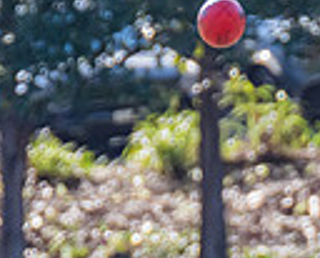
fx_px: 19203
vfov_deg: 0.8
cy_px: 357
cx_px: 534
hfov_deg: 1.0
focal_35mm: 2023
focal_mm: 460
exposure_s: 1/1250
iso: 1000
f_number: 5.6
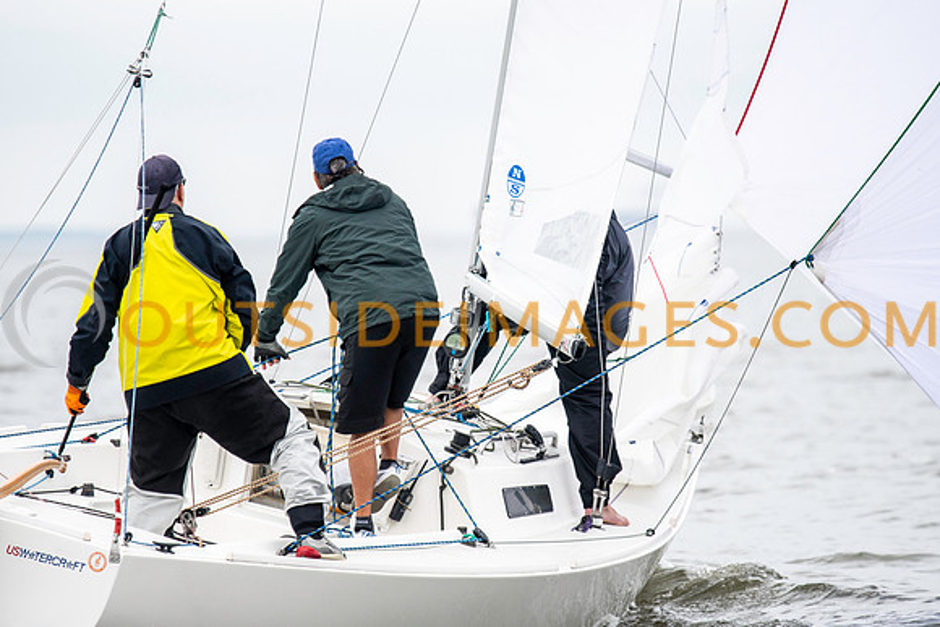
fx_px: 11752
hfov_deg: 4.6
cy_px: 314
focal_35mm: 450
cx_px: 470
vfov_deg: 3.1
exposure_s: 1/4000
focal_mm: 300
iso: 250
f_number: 4
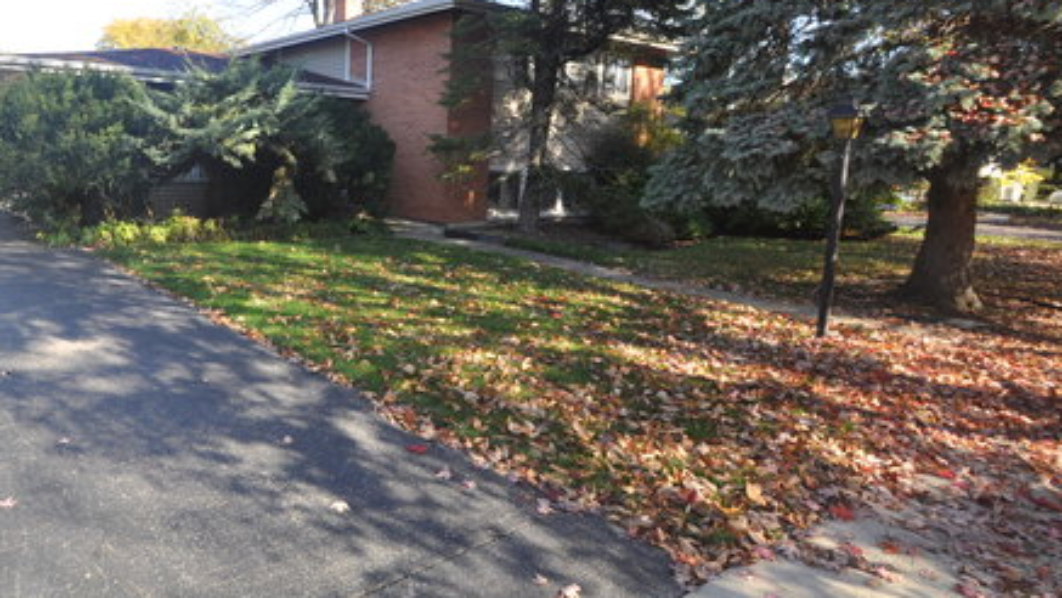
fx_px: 648
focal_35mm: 23
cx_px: 309
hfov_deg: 74.8
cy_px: 208
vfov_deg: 48.8
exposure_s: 1/320
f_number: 9
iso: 640
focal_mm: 10
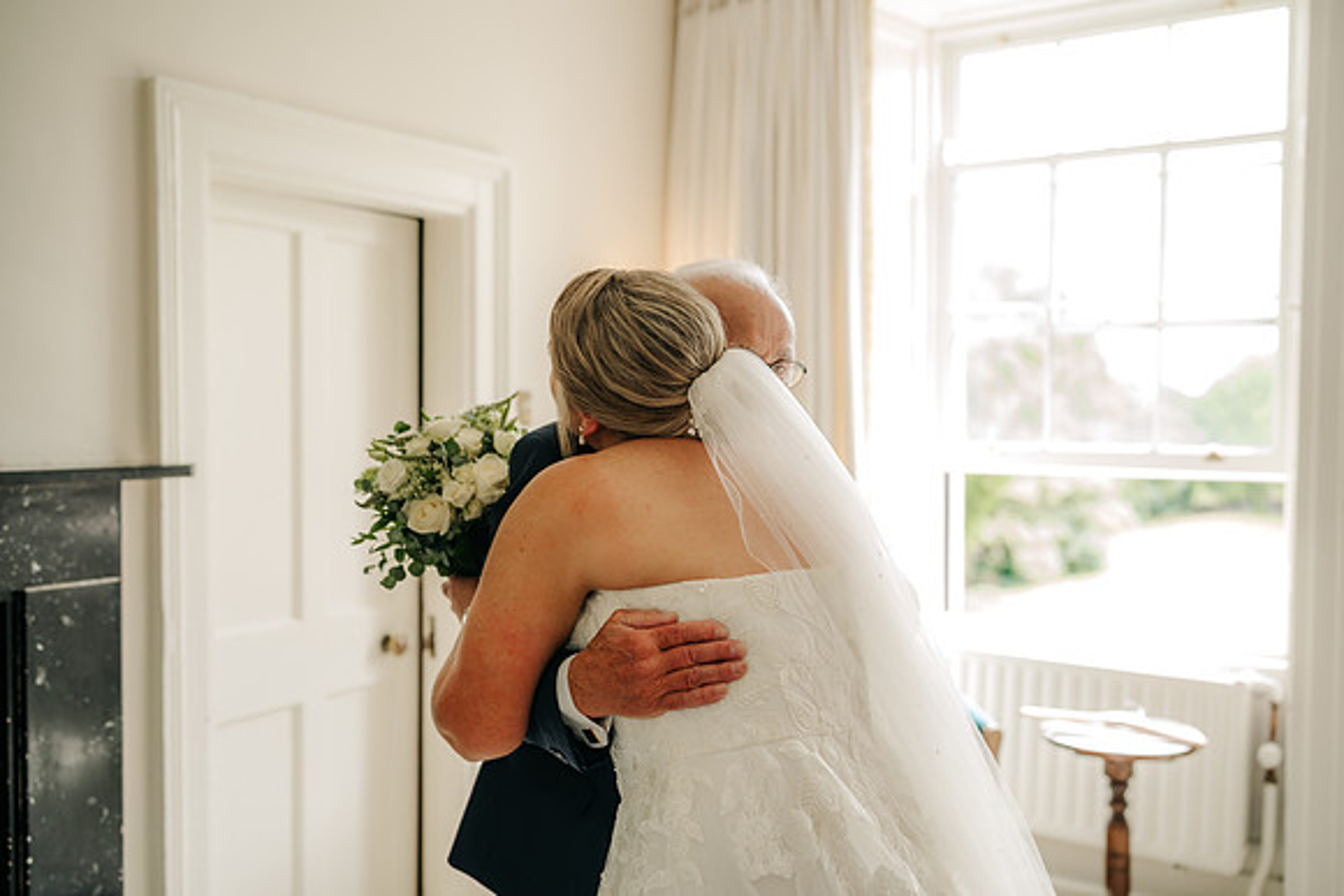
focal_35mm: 35
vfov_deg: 37.9
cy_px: 448
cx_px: 672
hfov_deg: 54.4
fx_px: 1307
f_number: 2.2
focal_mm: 35
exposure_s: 1/125
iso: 200
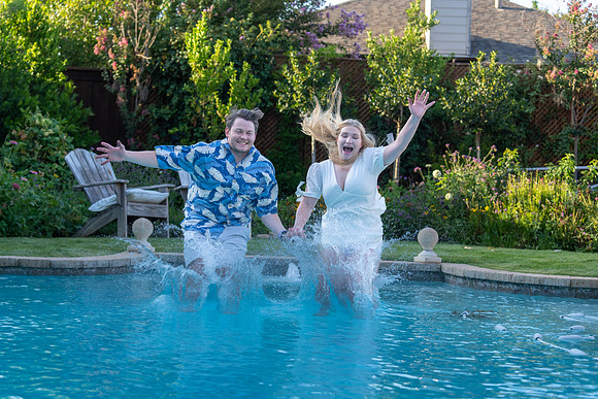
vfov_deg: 19.5
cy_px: 200
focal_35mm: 70
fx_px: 1163
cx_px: 299
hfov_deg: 28.8
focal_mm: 70
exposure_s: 1/1000
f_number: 3.5
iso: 400
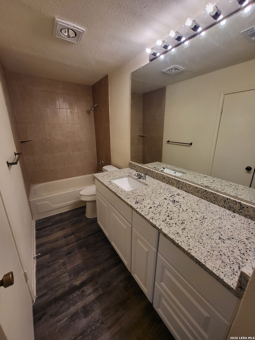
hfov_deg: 89.9
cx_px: 128
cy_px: 170
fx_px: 128
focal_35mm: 13
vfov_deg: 106.2
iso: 100
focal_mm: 1.74
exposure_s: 1/60
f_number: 2.2
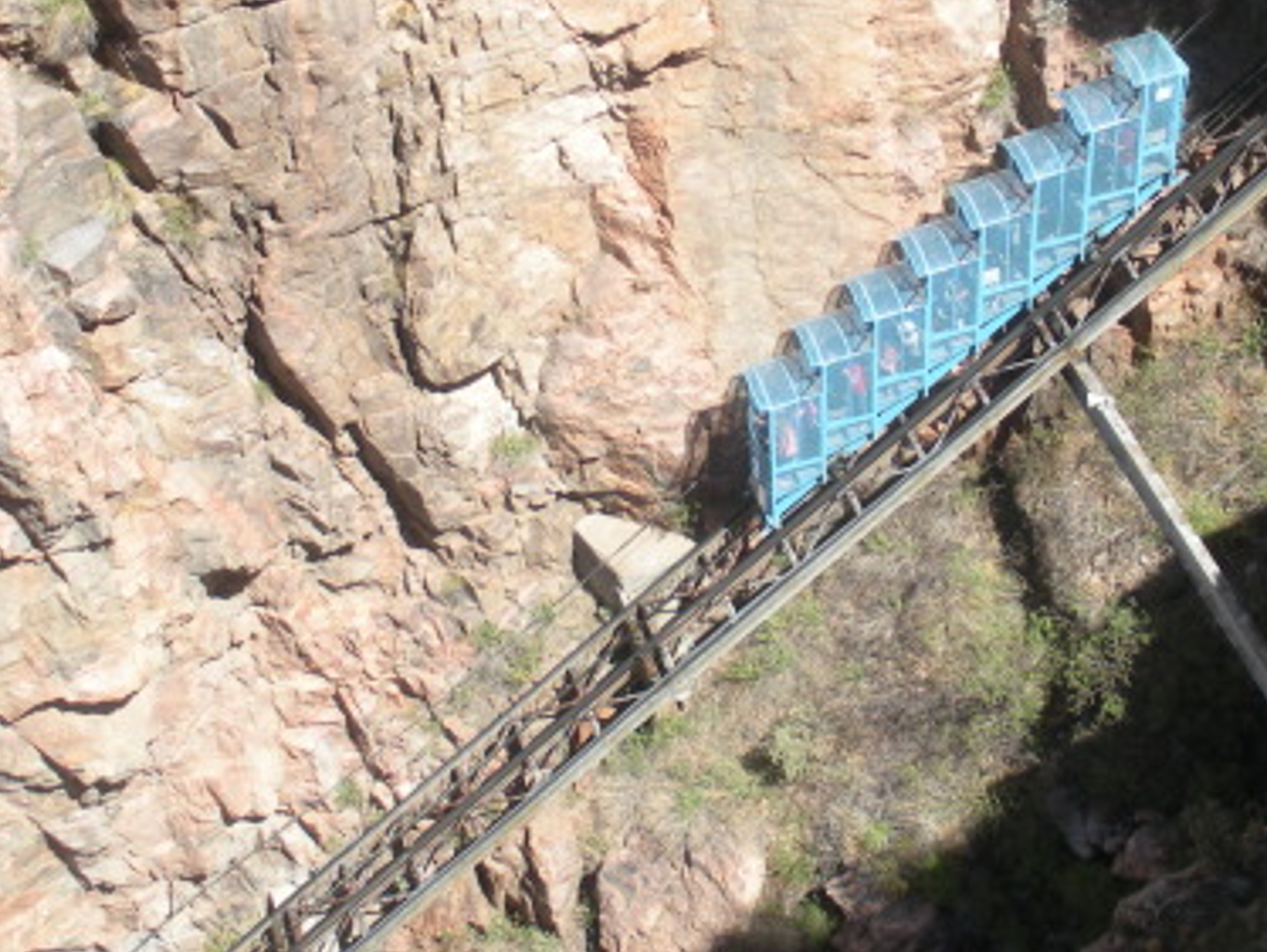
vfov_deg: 19.1
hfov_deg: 25.1
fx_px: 2820
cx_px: 918
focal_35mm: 77
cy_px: 261
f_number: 3.5
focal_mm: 6.3
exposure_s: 1/400
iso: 64
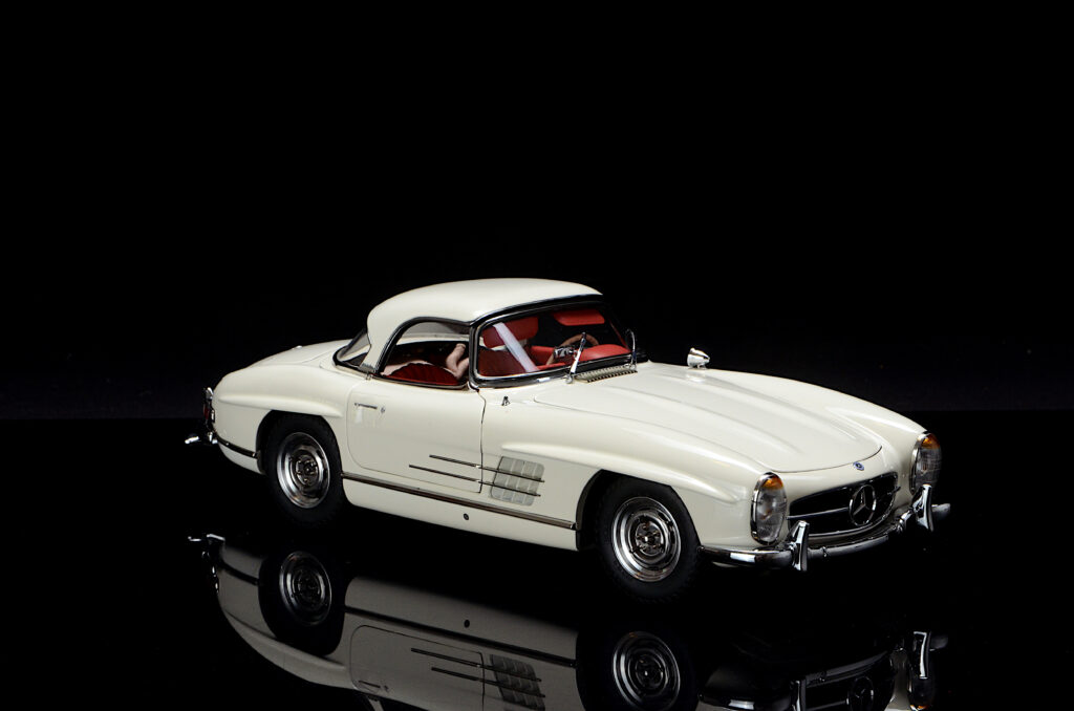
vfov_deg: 14.6
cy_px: 356
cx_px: 537
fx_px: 2768
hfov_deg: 22.0
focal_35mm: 93
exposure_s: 1/25
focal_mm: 62
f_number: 18
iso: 1000
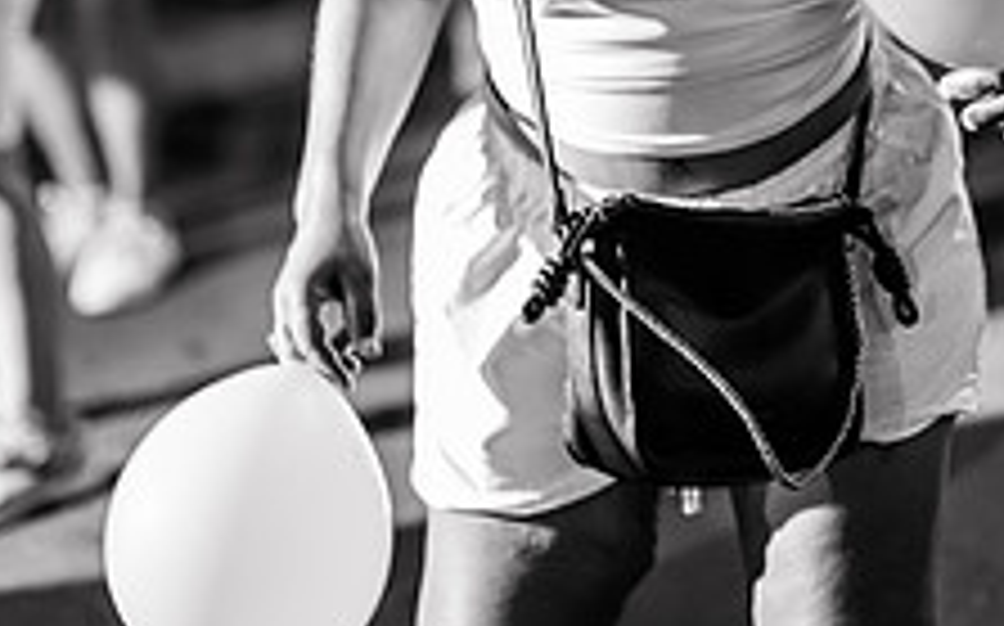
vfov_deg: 12.2
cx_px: 504
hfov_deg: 20.2
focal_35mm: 103
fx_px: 2816
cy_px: -248
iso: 2000
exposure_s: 1/320
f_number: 1.2
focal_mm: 50
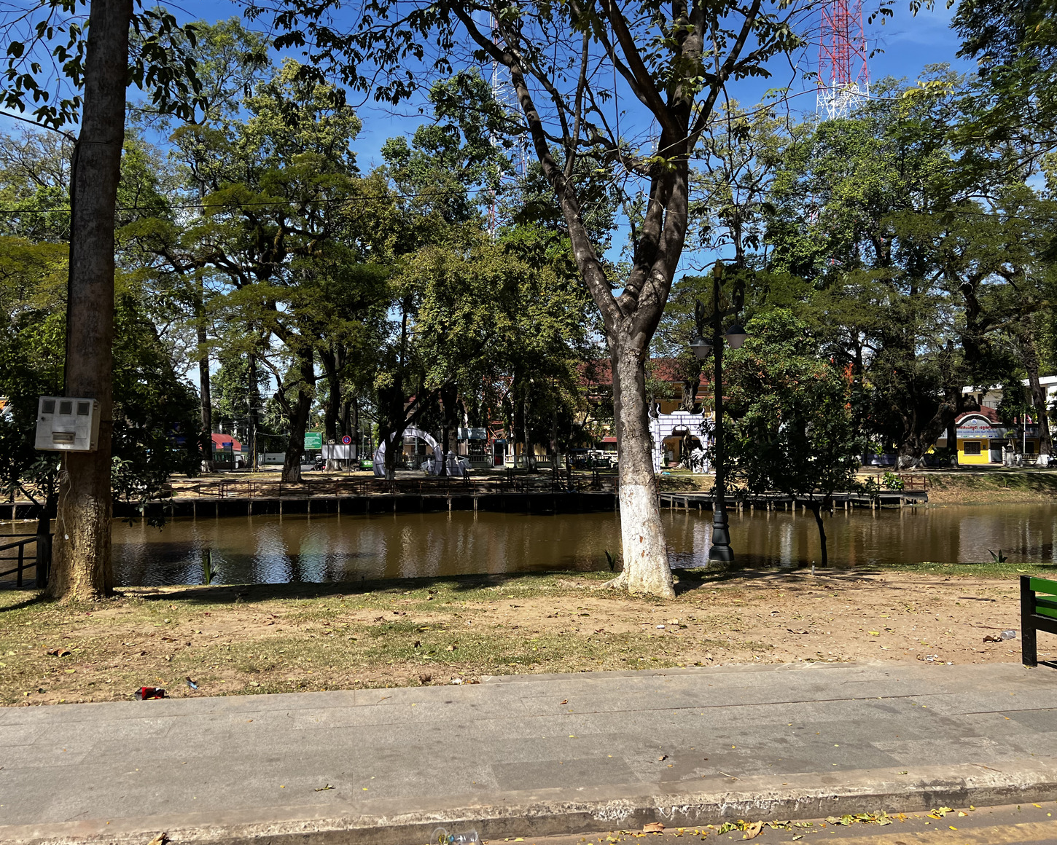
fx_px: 876
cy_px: 412
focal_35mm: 28
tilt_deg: +0.9
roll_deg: +0.4
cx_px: 496
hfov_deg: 62.2
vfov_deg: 51.5
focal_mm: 5.7
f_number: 1.5
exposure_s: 1/2513
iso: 50
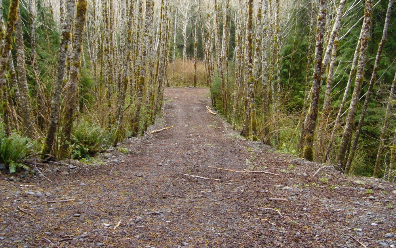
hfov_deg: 51.5
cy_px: 117
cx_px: 197
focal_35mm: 38
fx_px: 410
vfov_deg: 33.6
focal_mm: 5.8
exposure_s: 1/30
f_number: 2.8
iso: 100
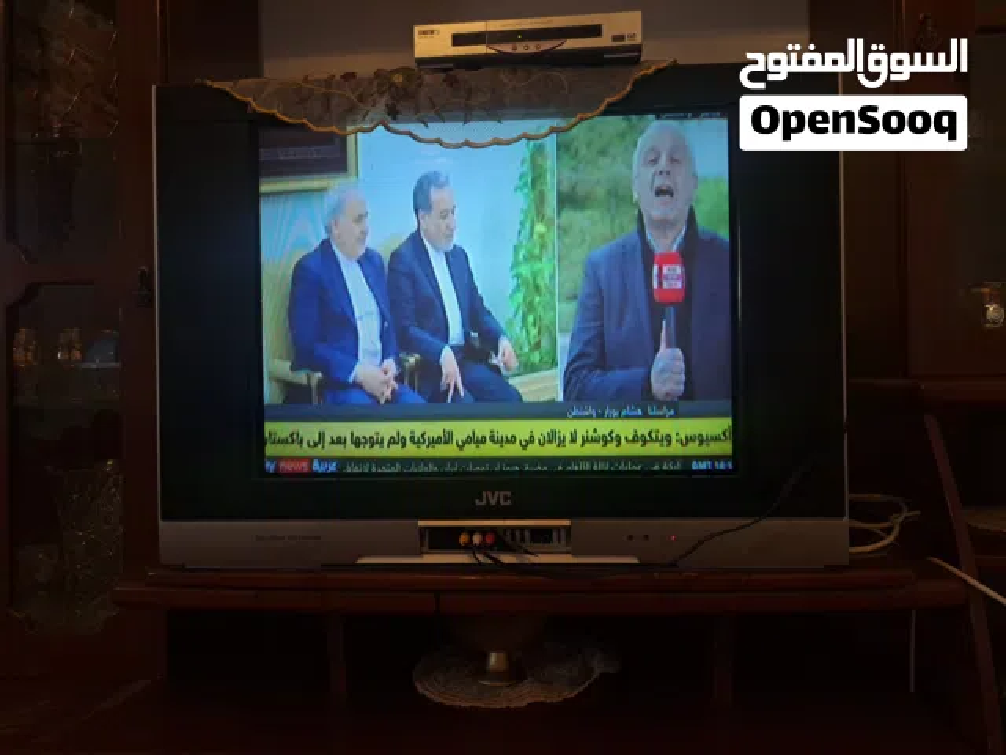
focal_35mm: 24
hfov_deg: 71.6
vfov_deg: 56.8
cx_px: 503
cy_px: 378
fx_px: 697
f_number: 1.8
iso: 200
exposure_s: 1/50
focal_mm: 5.23
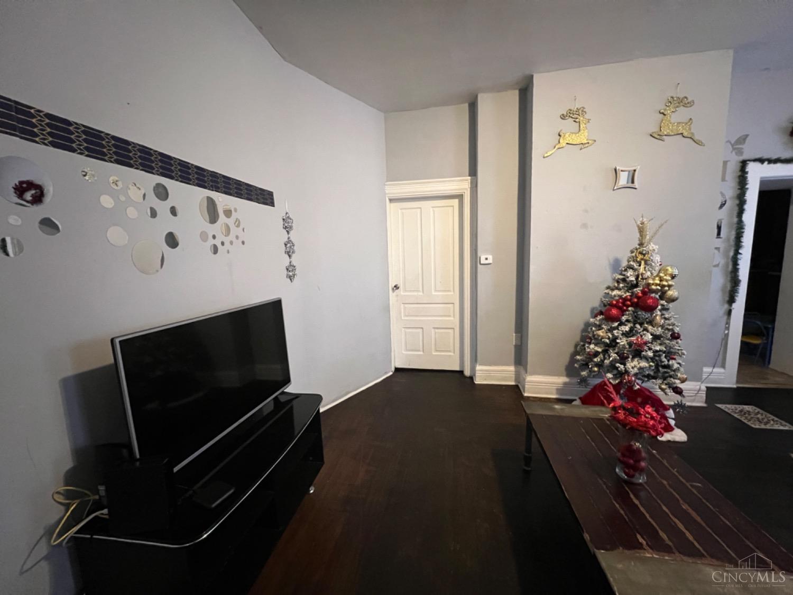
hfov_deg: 106.2
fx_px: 298
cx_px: 396
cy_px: 298
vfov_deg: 89.9
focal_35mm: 13
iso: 1000
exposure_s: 1/40
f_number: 1.8
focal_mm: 1.57
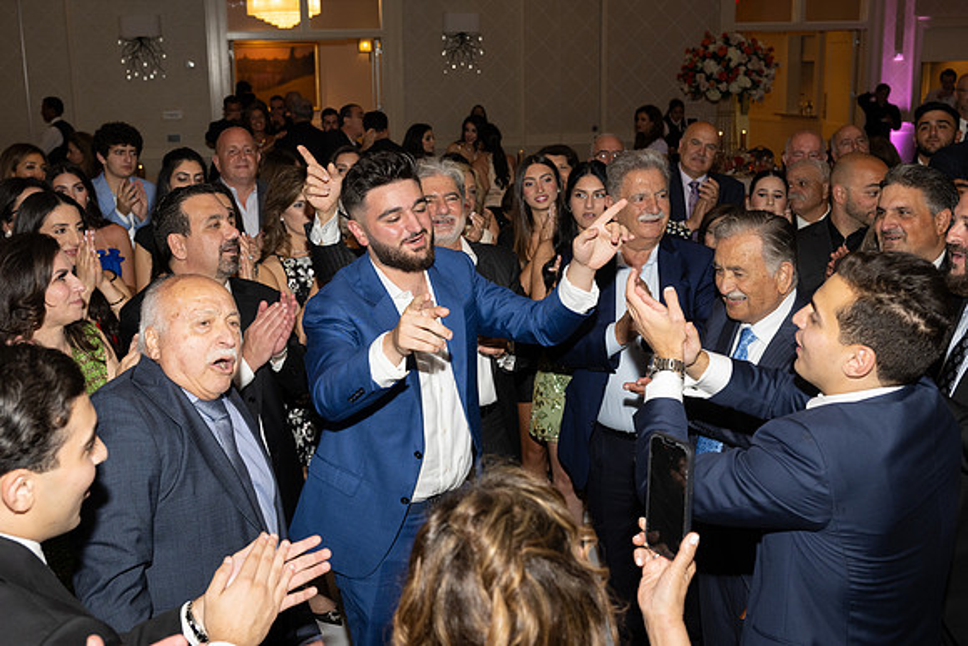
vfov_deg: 34.1
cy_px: 295
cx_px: 442
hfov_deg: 49.3
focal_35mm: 39
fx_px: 1053
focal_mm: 36
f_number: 5.6
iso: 800
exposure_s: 1/100
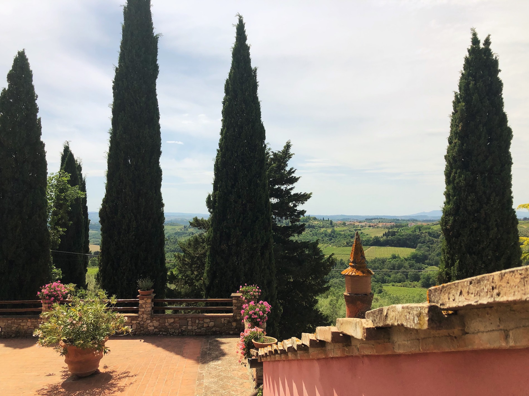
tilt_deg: +1.2
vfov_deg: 49.7
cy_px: 198
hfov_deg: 63.4
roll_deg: +0.2
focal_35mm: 28
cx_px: 264
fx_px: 428
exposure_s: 1/3745
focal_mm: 3.99
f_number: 1.8
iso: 20
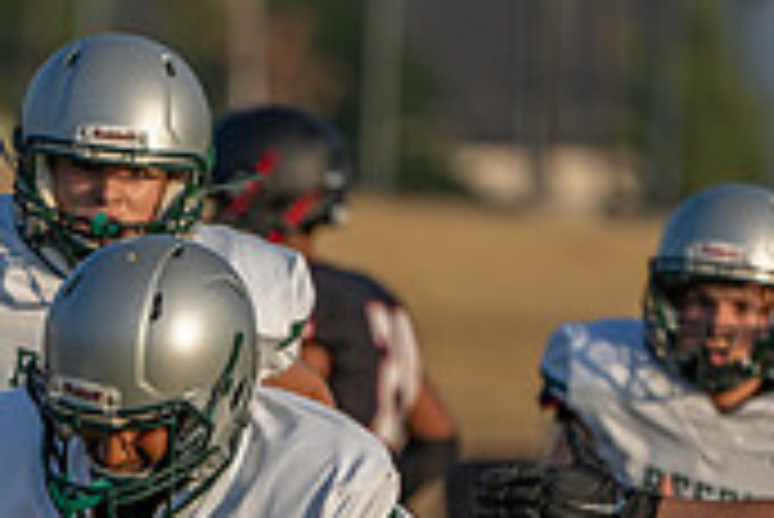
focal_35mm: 1197
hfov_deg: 1.7
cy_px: 782
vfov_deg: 1.2
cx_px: -4
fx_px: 25757
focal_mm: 355
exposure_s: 1/1250
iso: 200
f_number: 5.6
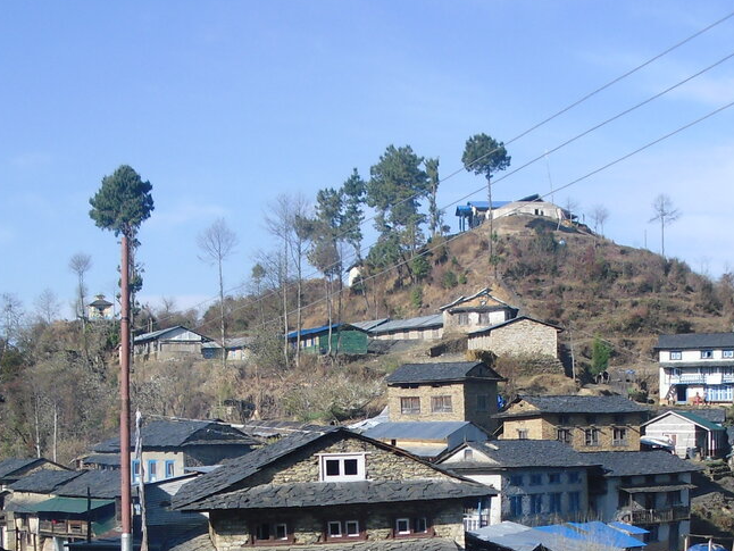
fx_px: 1655
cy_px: 534
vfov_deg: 18.5
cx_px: 473
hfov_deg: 24.9
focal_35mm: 78
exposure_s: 1/125
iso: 80
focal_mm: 6.3
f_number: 7.8
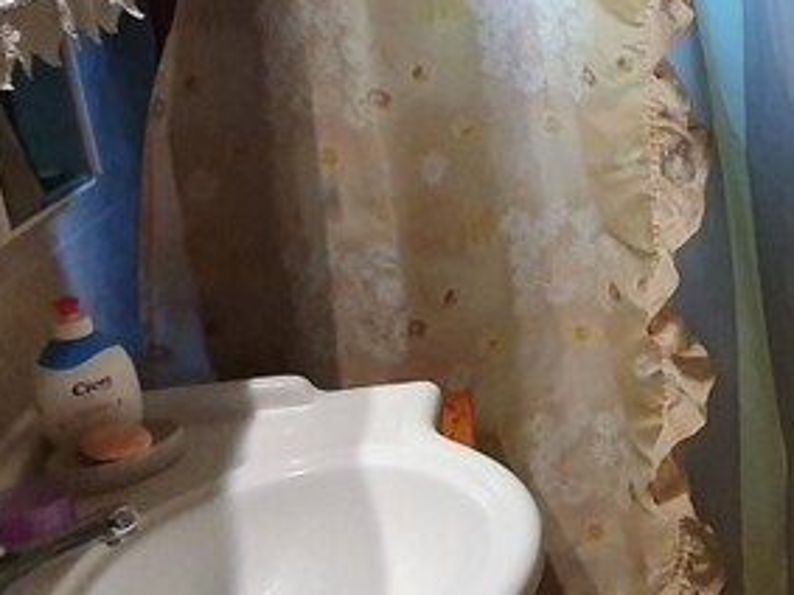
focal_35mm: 47
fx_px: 1078
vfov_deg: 30.5
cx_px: 1021
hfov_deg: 31.6
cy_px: 174
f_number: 2.2
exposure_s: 1/33
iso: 400
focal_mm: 1.8
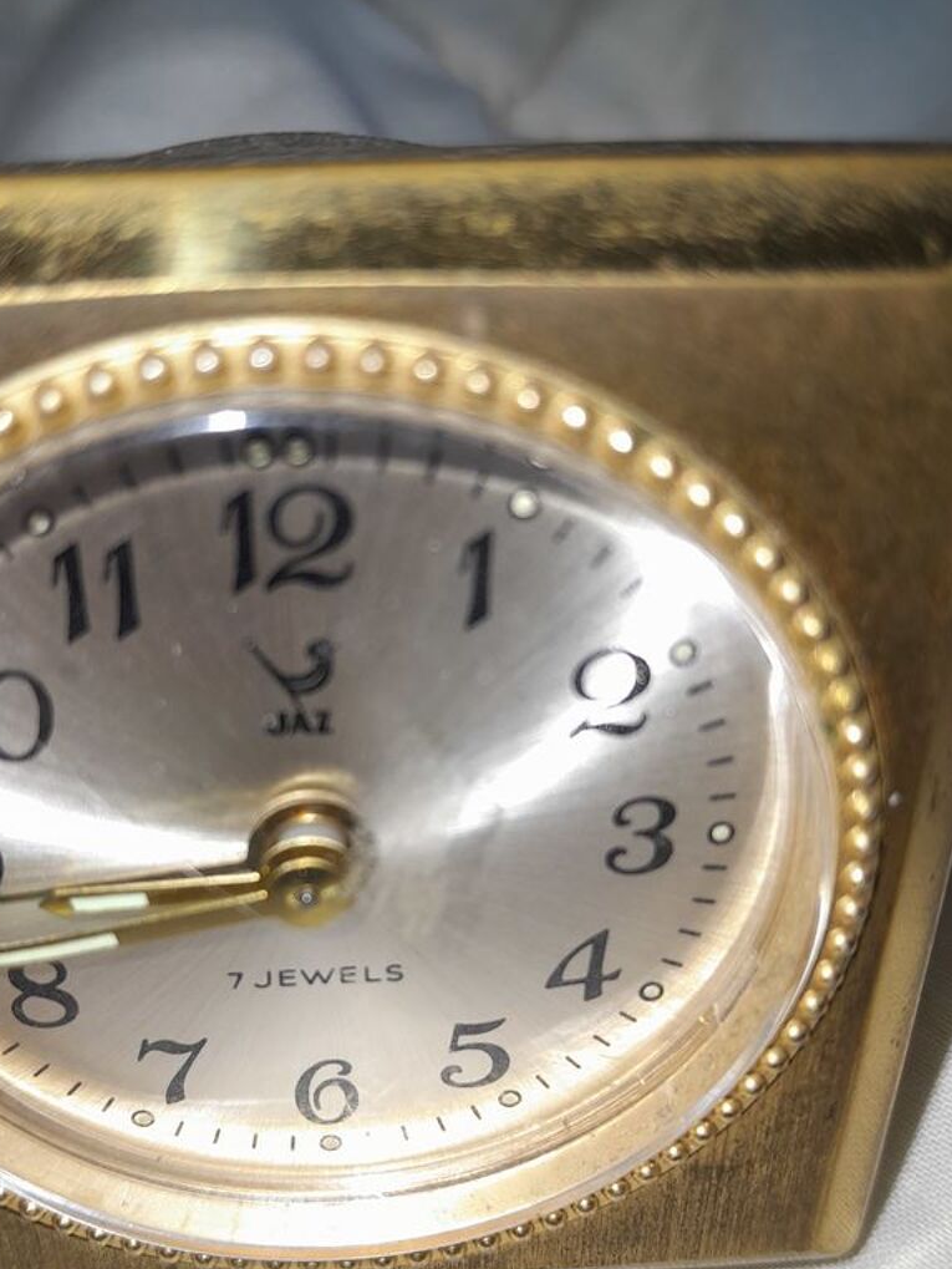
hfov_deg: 41.8
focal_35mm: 34
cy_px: 765
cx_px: 423
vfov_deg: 53.5
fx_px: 1246
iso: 40
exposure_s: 1/118
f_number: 1.8
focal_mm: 3.98
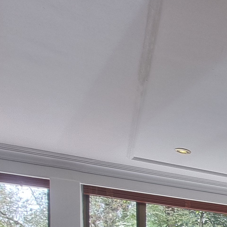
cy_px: 307
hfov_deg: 21.0
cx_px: 424
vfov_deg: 28.1
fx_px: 356
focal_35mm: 48
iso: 50
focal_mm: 2.2
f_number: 2.2
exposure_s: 1/80
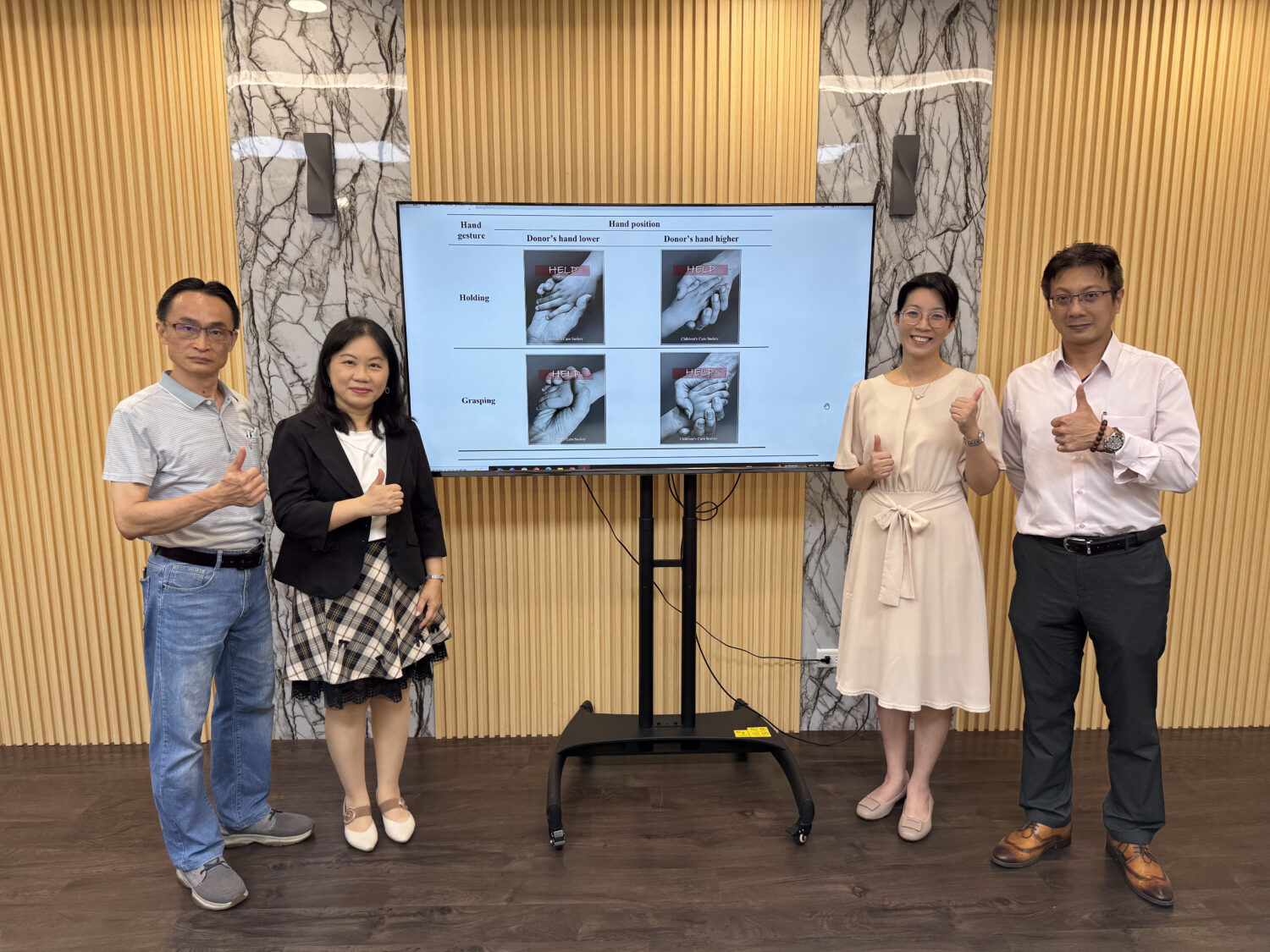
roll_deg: +0.3
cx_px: 635
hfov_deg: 71.6
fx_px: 881
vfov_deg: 56.8
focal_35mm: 24
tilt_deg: -9.5
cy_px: 476
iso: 80
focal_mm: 6.76
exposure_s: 1/120
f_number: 1.78
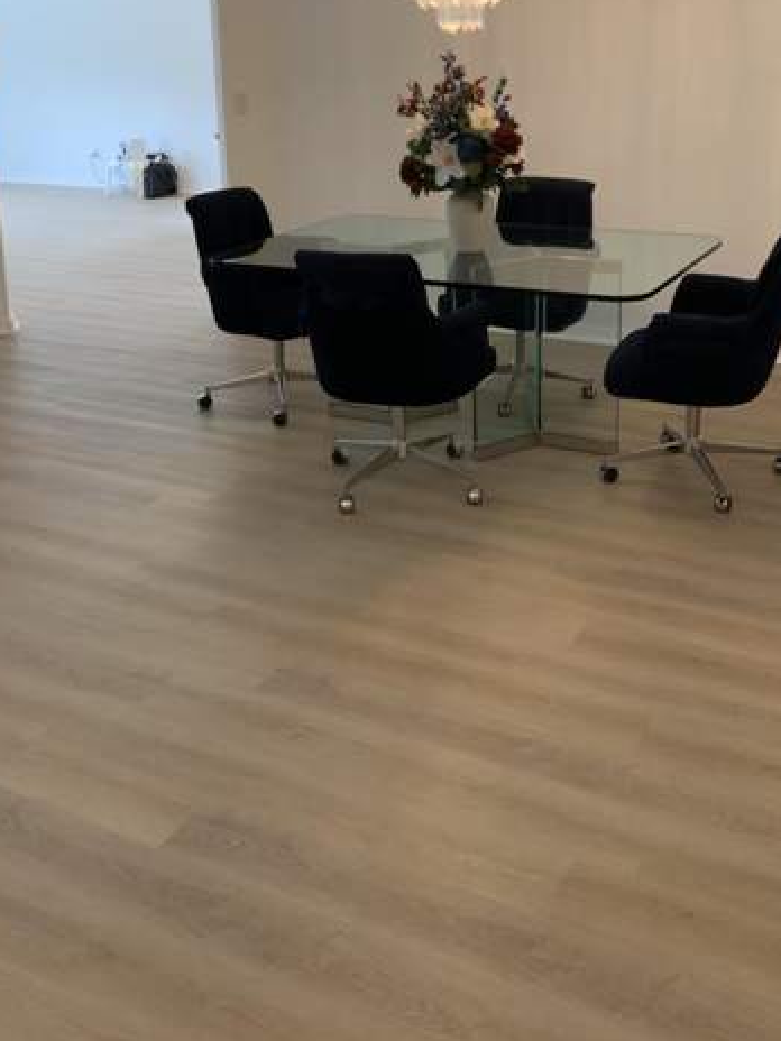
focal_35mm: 40
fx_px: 1203
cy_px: 346
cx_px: 370
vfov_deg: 46.1
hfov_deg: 36.0
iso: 100
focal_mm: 3
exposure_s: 1/60
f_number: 1.8
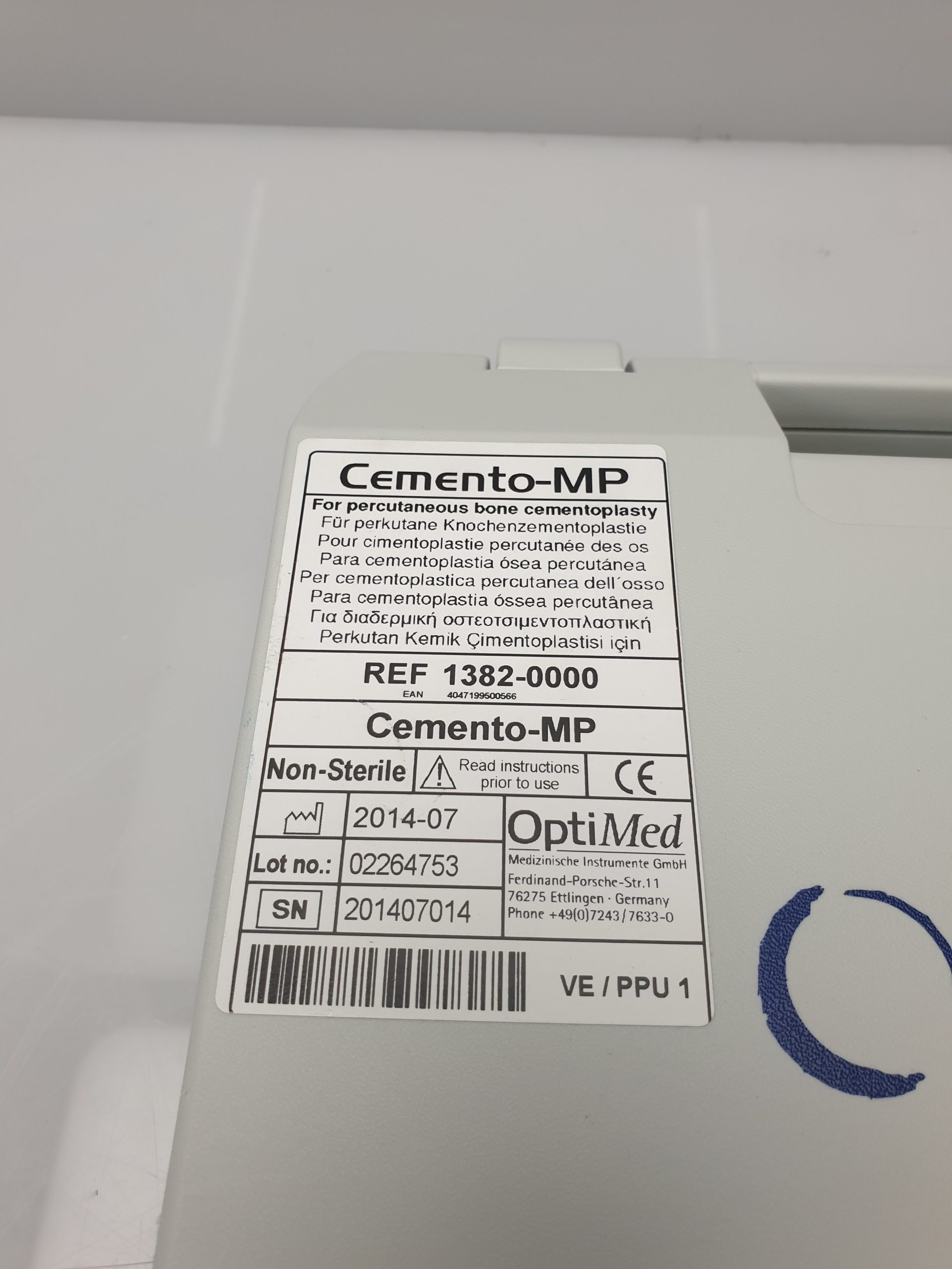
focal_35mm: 26
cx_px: 476
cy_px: 634
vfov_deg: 67.3
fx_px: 953
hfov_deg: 53.1
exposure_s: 1/100
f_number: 2.4
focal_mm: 4.3
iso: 80
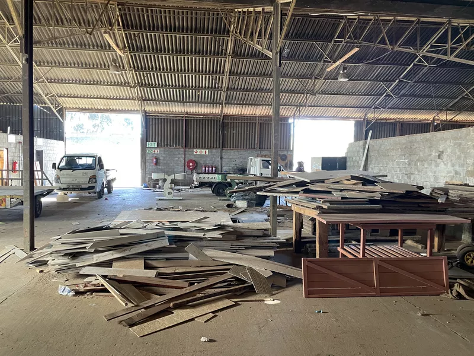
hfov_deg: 67.3
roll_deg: -1.3
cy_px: 178
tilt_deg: -4.3
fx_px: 356
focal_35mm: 26
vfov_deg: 53.1
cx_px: 237
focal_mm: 4.2
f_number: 1.6
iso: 250
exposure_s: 1/60
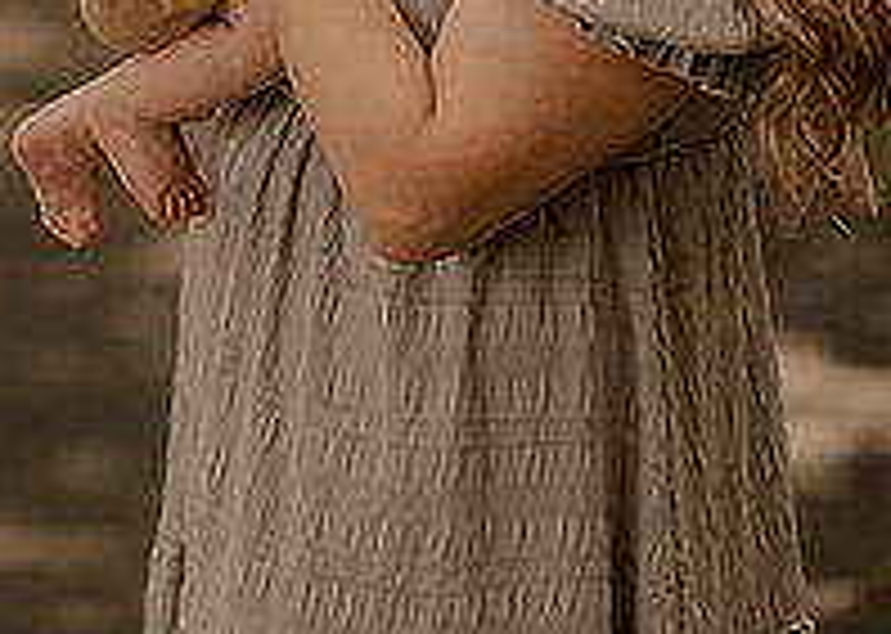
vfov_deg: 5.1
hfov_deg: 7.2
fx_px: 7103
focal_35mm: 281
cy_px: -301
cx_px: 127
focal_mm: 85
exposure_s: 1/1000
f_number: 1.4
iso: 160
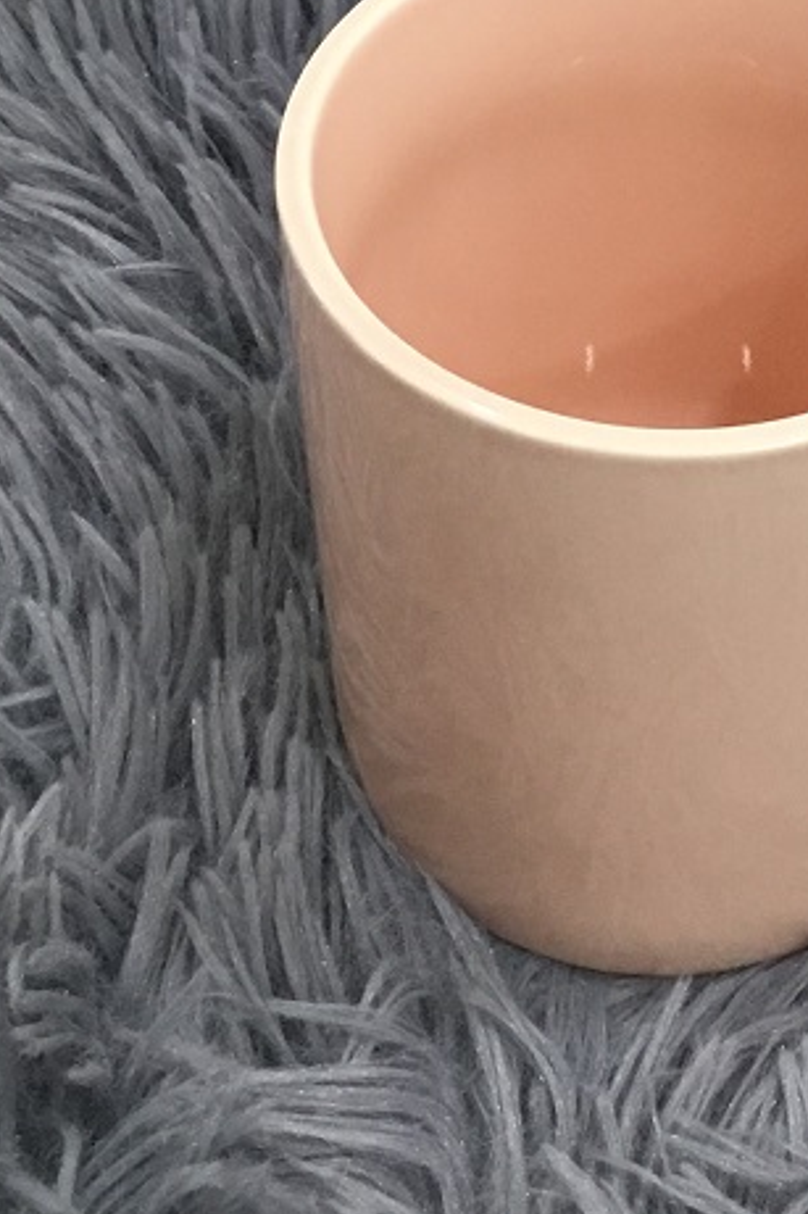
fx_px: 2830
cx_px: 726
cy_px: -32
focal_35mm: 84
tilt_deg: -40.6
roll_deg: +0.5
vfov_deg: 23.1
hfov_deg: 16.0
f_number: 2.4
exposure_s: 1/33
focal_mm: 3.3
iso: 125
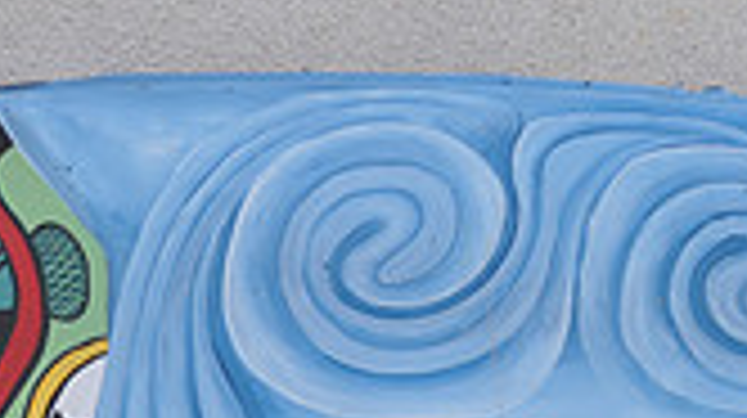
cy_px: 443
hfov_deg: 7.0
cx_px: 567
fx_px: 6075
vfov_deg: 3.9
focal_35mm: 307
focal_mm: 56
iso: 200
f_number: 6.3
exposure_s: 1/160
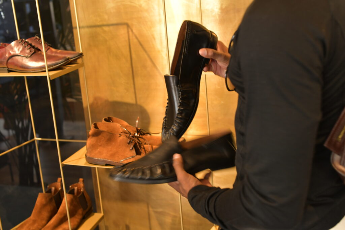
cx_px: 172
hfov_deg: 39.6
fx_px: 479
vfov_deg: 27.0
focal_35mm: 50
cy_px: 115
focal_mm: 50
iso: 800
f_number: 5.6
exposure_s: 1/30
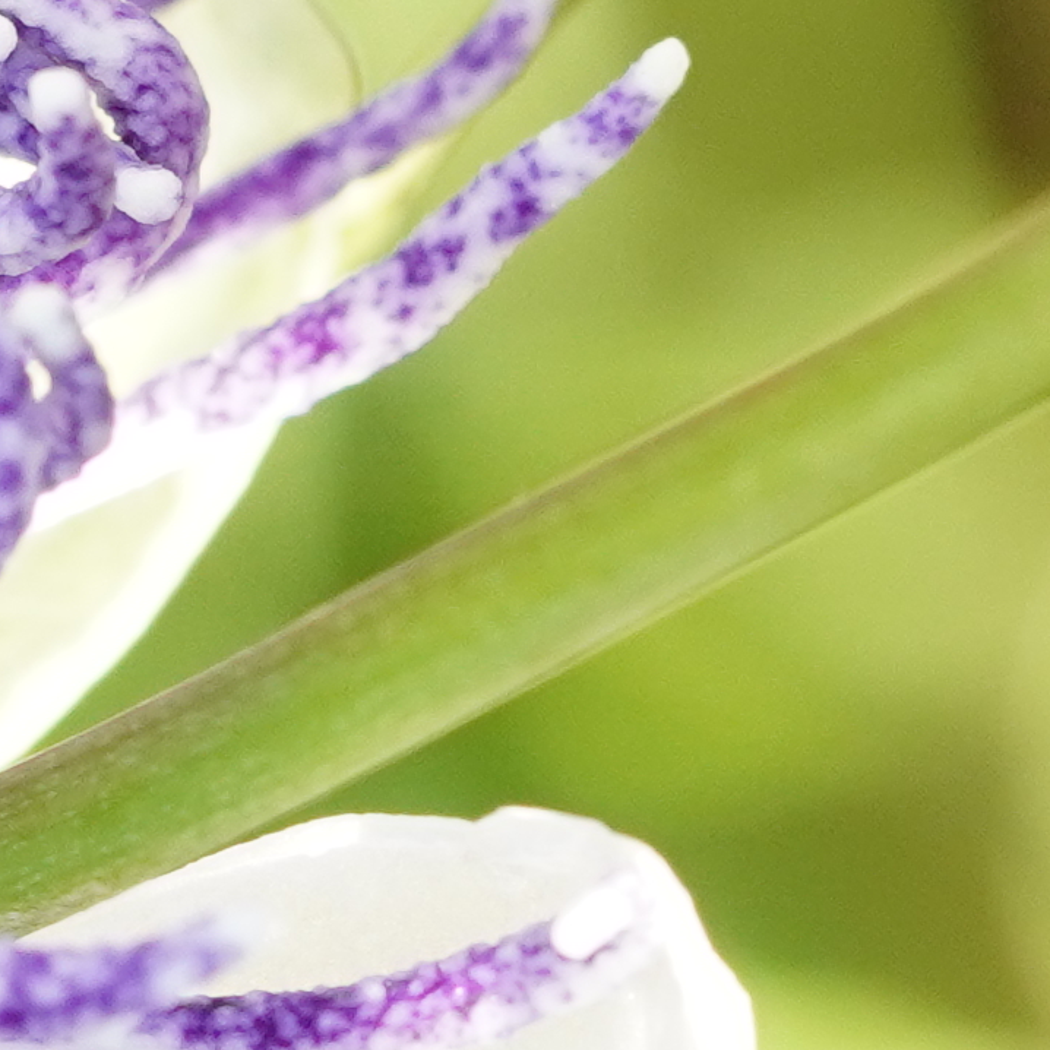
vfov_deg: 1.8
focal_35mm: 959
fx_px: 32911
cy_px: 1465
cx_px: -1721
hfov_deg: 1.8
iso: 640
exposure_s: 1/160
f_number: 5.6
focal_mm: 90
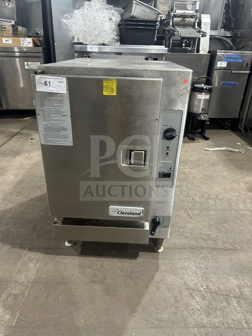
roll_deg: -3.1
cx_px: 126
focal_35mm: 24
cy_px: 168
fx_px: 233
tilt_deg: -26.6
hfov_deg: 56.8
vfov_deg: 71.6
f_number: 1.78
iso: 320
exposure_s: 1/60
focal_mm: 6.86
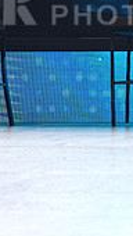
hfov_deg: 2.8
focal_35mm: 428
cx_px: 135
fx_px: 2675
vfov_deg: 5.0
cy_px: 4
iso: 2000
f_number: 4
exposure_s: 1/400
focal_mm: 120
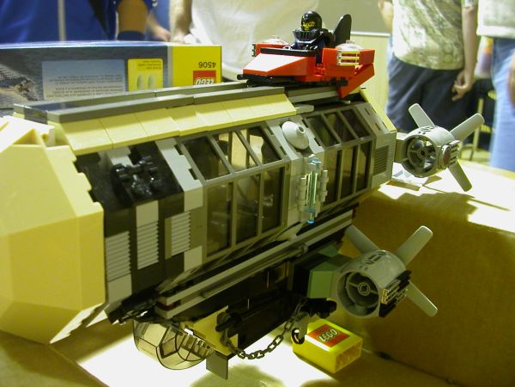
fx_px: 550
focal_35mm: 37
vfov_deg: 38.7
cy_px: 194
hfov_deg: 50.1
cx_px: 258
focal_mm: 5.6
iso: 200
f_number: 2.7
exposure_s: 1/3.2
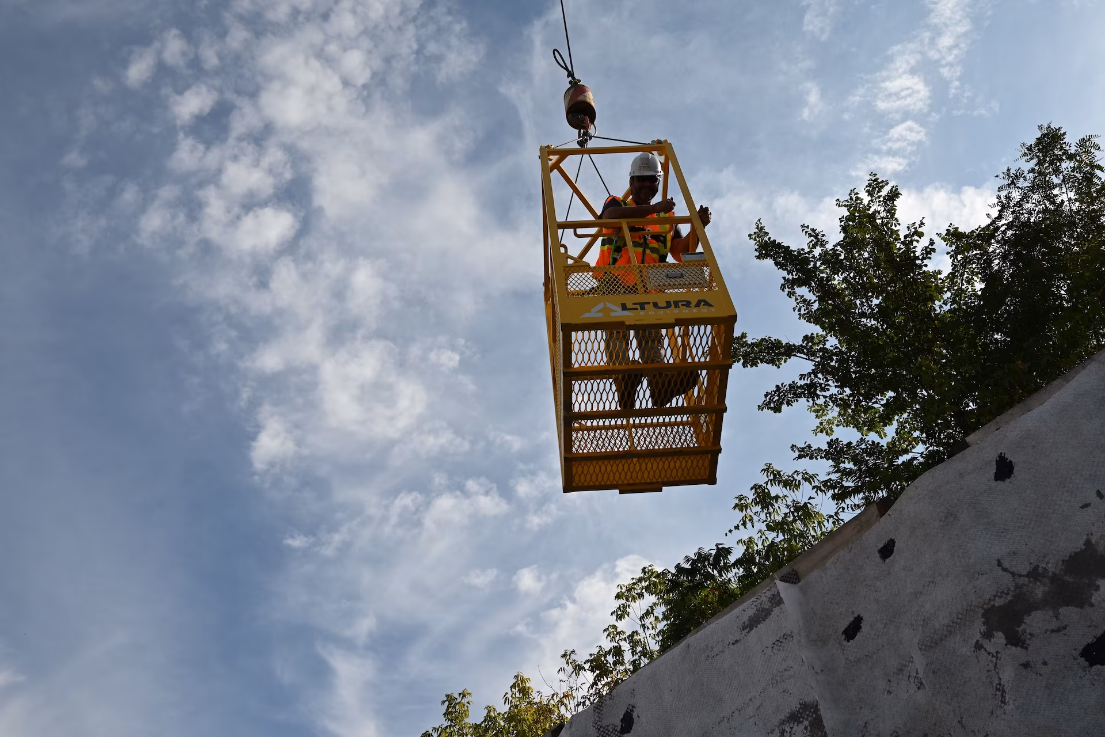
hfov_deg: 61.9
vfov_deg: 43.6
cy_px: 368
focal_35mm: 30
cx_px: 552
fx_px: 921
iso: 100
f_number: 9
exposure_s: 1/500
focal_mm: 30
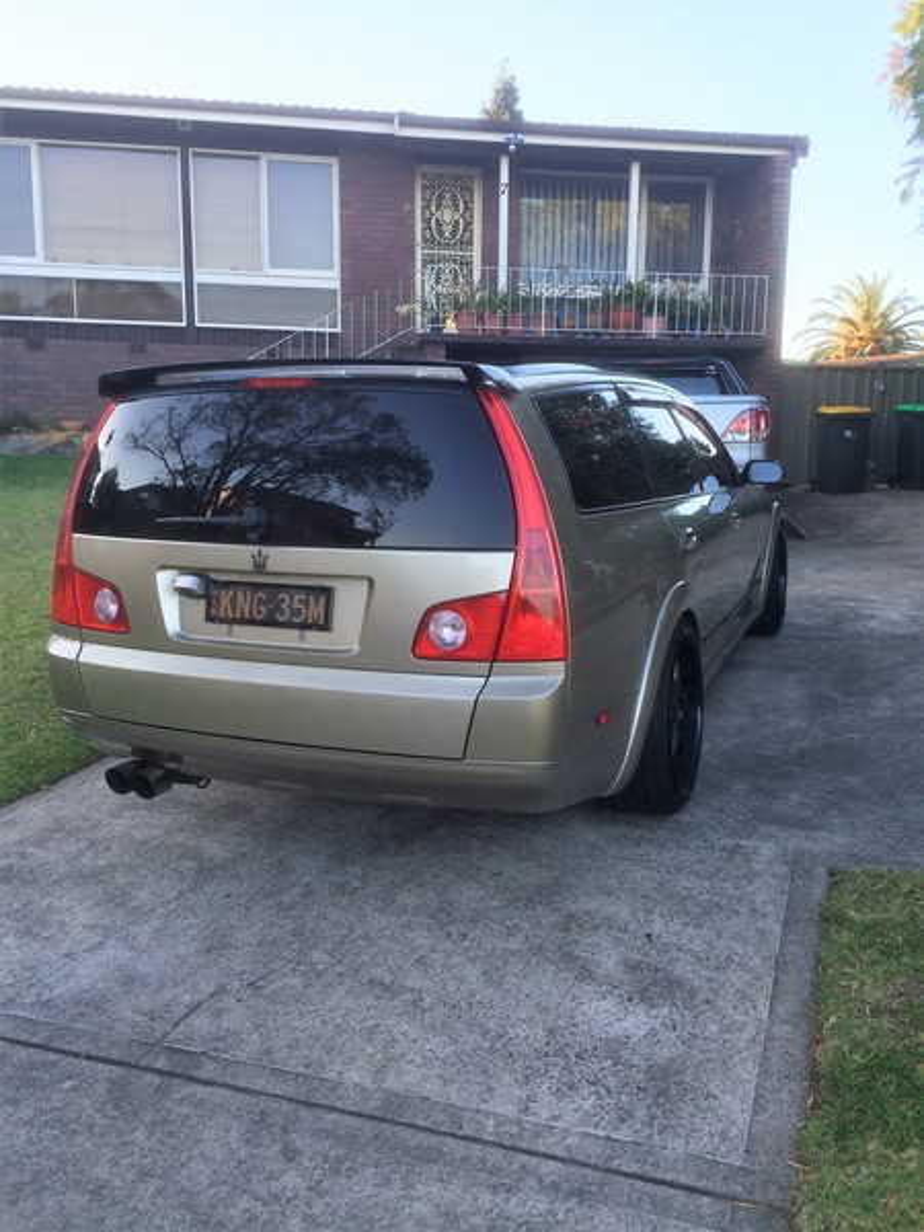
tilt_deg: -9.7
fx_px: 1032
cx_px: 462
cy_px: 616
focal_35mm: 29
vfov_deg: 61.7
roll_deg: +1.7
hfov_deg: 48.2
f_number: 2.2
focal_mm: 4.15
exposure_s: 1/120
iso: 32
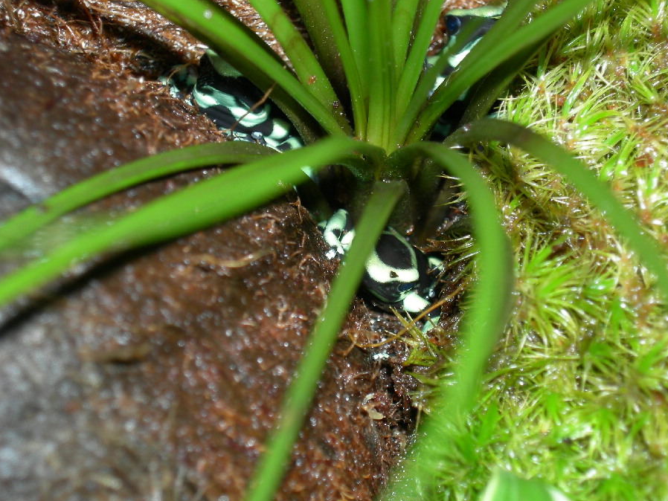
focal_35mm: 111
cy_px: 226
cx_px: 370
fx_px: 2143
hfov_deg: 17.7
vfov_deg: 13.3
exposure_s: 1/120
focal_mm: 20.2
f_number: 4.4
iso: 64
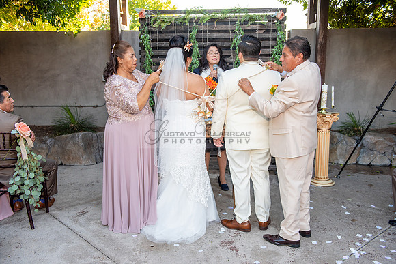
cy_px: 132
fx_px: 374
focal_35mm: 34
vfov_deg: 38.9
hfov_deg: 55.8
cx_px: 198
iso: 500
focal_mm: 34
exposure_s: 1/250
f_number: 5
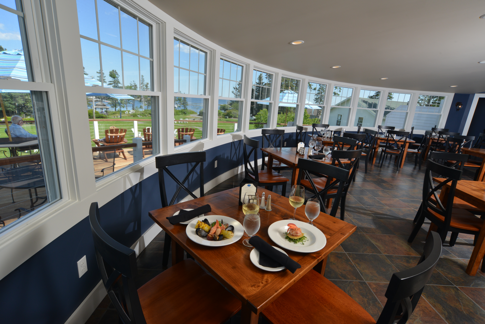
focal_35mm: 18
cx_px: 242
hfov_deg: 90.0
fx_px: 243
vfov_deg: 67.4
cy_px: 162
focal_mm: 18
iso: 400
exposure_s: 1/125
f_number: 14
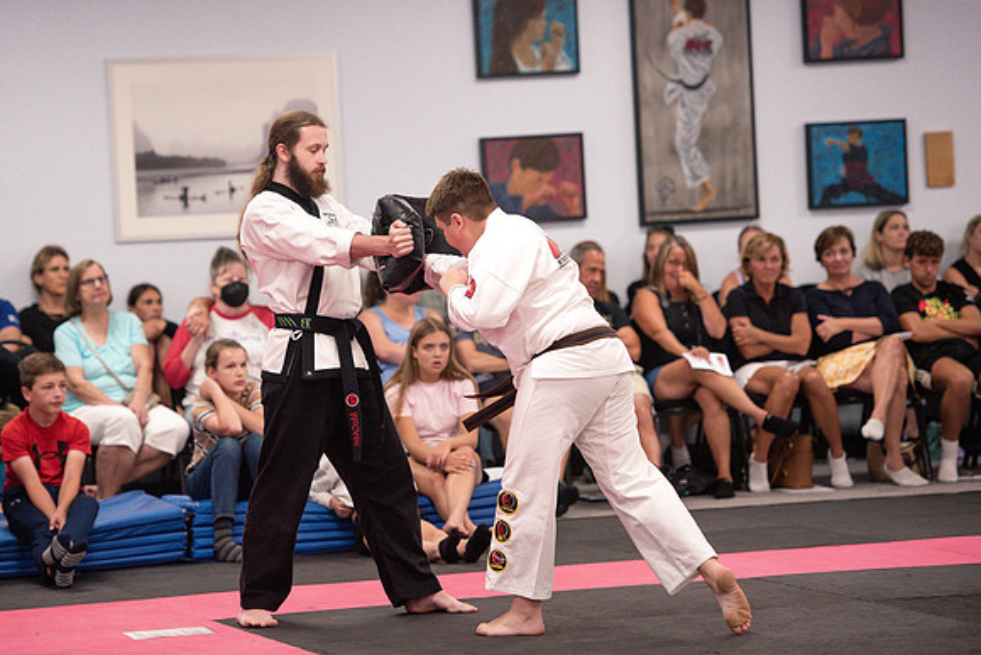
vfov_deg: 8.8
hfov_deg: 13.2
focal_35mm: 156
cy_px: 291
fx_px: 4243
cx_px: 436
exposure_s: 1/400
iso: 1600
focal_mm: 140
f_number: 2.8
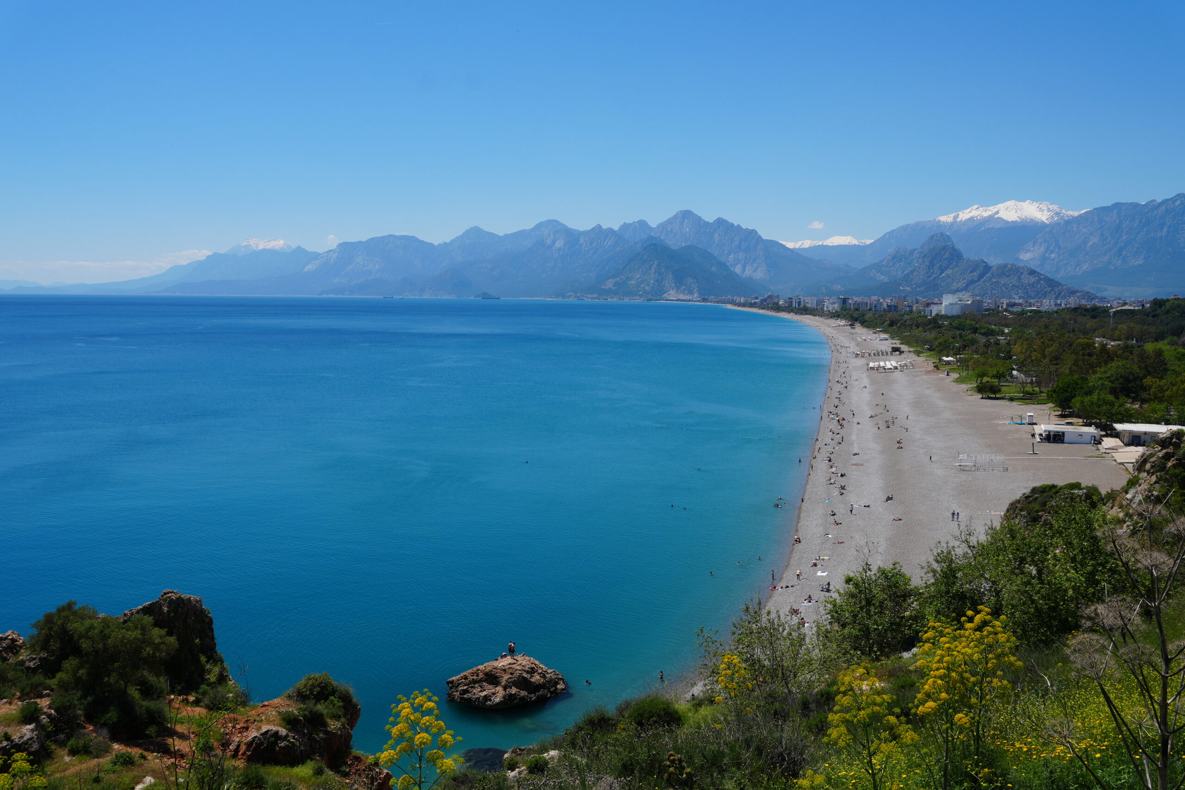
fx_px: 1037
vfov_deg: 41.7
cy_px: 395
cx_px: 592
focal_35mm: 32
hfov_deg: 59.5
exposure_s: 1/320
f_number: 10
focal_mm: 21
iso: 100
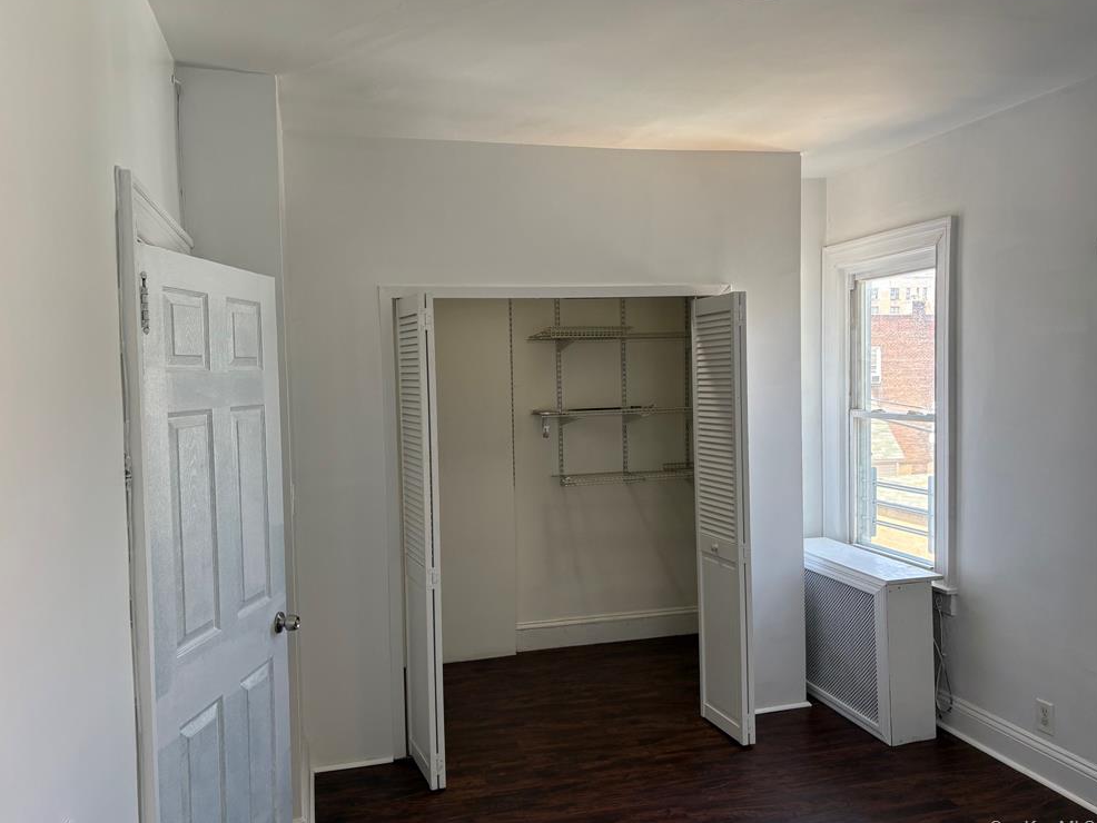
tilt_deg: -3.3
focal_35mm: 27
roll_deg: +0.8
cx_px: 533
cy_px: 415
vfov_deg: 51.4
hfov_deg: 65.3
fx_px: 856
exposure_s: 1/185
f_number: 1.6
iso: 100
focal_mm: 5.96
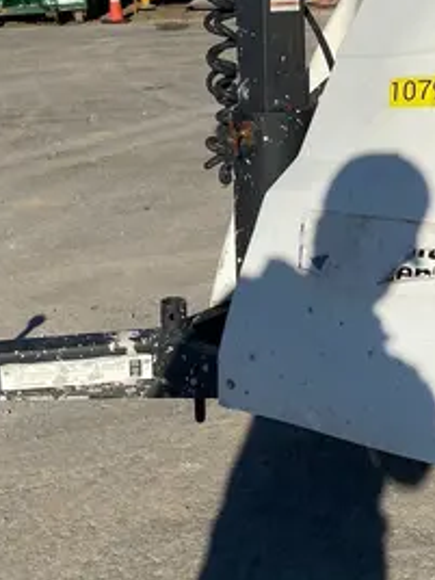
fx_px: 1190
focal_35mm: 71
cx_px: 309
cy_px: -3
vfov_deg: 26.0
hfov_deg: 20.6
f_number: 1.8
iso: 32
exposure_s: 1/6410
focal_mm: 4.25
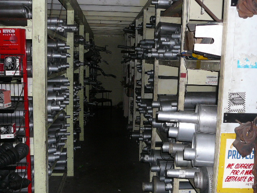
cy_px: 96
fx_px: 290
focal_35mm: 39
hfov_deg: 47.9
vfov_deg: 36.8
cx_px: 128
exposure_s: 1/30
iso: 160
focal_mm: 5.2
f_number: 2.8
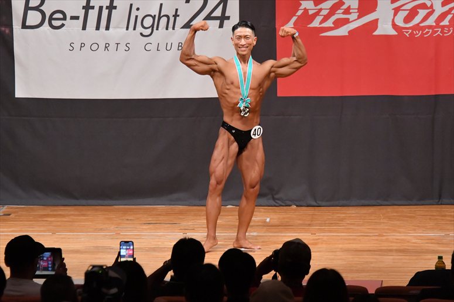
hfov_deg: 8.6
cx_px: 227
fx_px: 3025
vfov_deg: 5.7
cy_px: 151
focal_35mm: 240
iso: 8000
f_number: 5.6
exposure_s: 1/400
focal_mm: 160
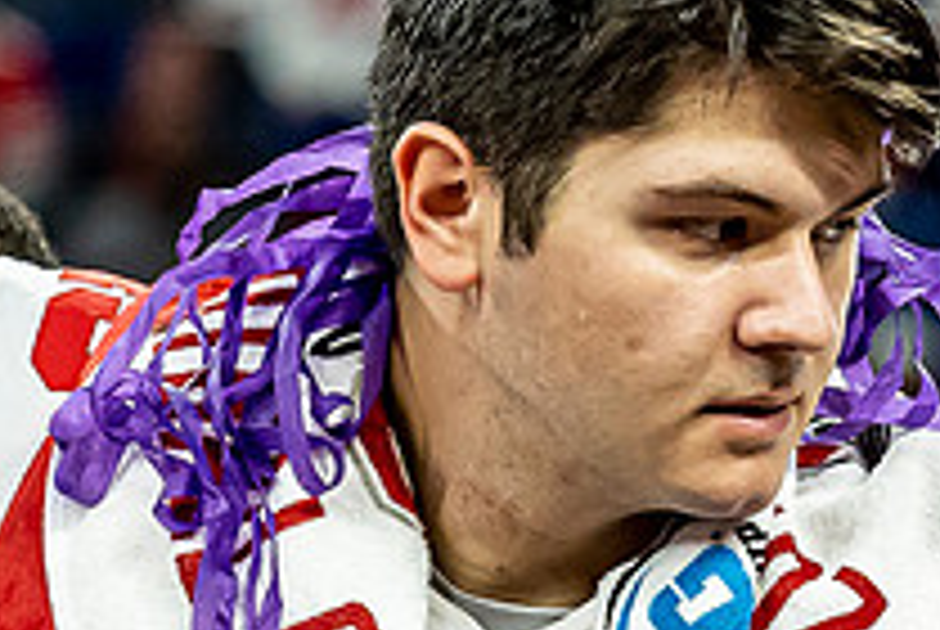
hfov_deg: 1.7
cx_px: 592
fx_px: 32606
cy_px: 181
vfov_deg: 1.1
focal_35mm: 1247
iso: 1000
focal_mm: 125
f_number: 3.5
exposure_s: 1/320
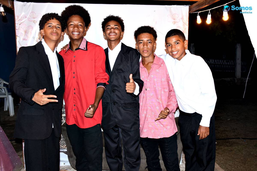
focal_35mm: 39
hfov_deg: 49.6
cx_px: 128
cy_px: 86
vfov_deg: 34.2
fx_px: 278
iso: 640
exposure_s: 1/80
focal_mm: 26
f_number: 3.8
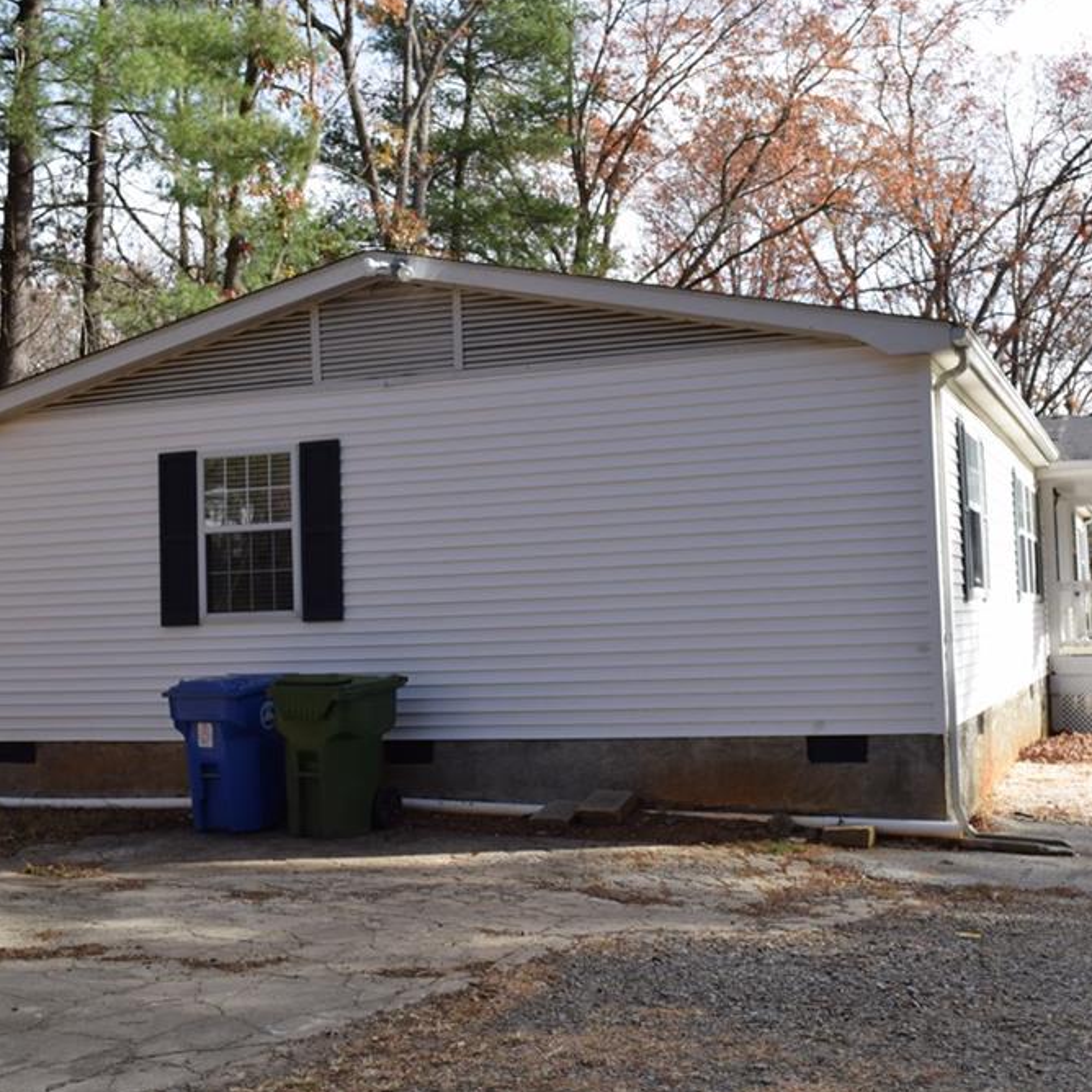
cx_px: 652
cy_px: 546
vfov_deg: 39.2
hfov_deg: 39.0
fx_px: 1535
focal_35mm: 43
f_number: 8
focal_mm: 22
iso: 250
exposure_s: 1/250
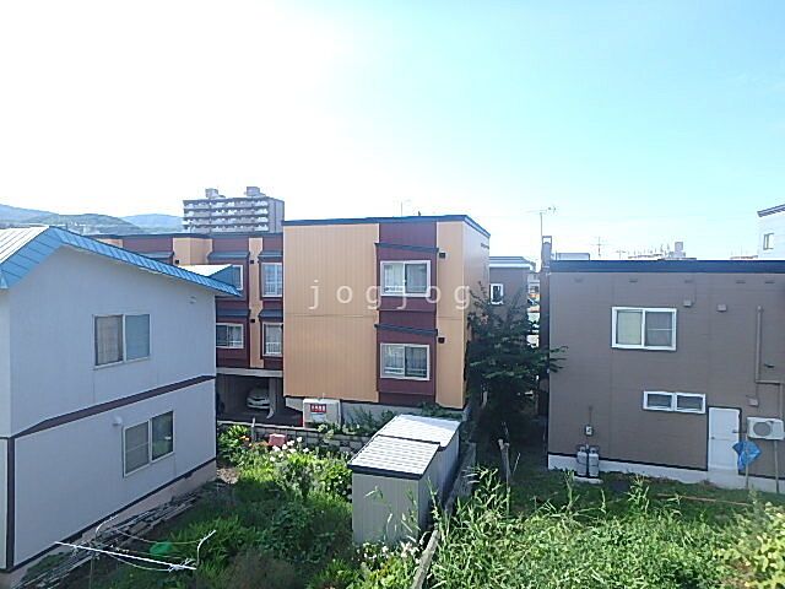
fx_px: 476
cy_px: 294
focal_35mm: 21
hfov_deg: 79.0
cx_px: 392
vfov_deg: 63.4
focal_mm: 3.7
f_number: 3.5
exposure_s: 1/400
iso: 125
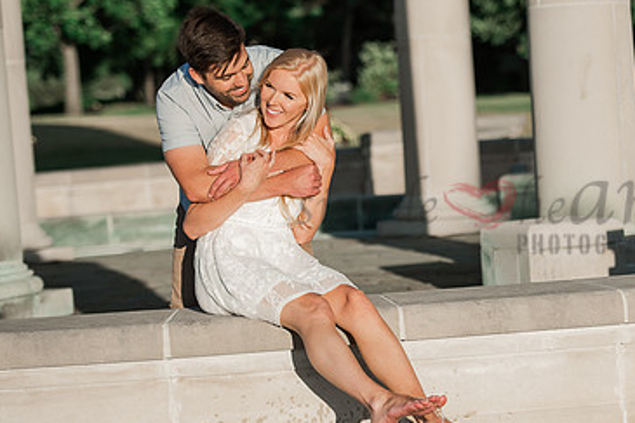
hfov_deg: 13.5
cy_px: 205
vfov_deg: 9.1
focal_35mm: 151
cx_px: 492
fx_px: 2662
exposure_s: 1/2500
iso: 200
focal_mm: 95
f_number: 3.2
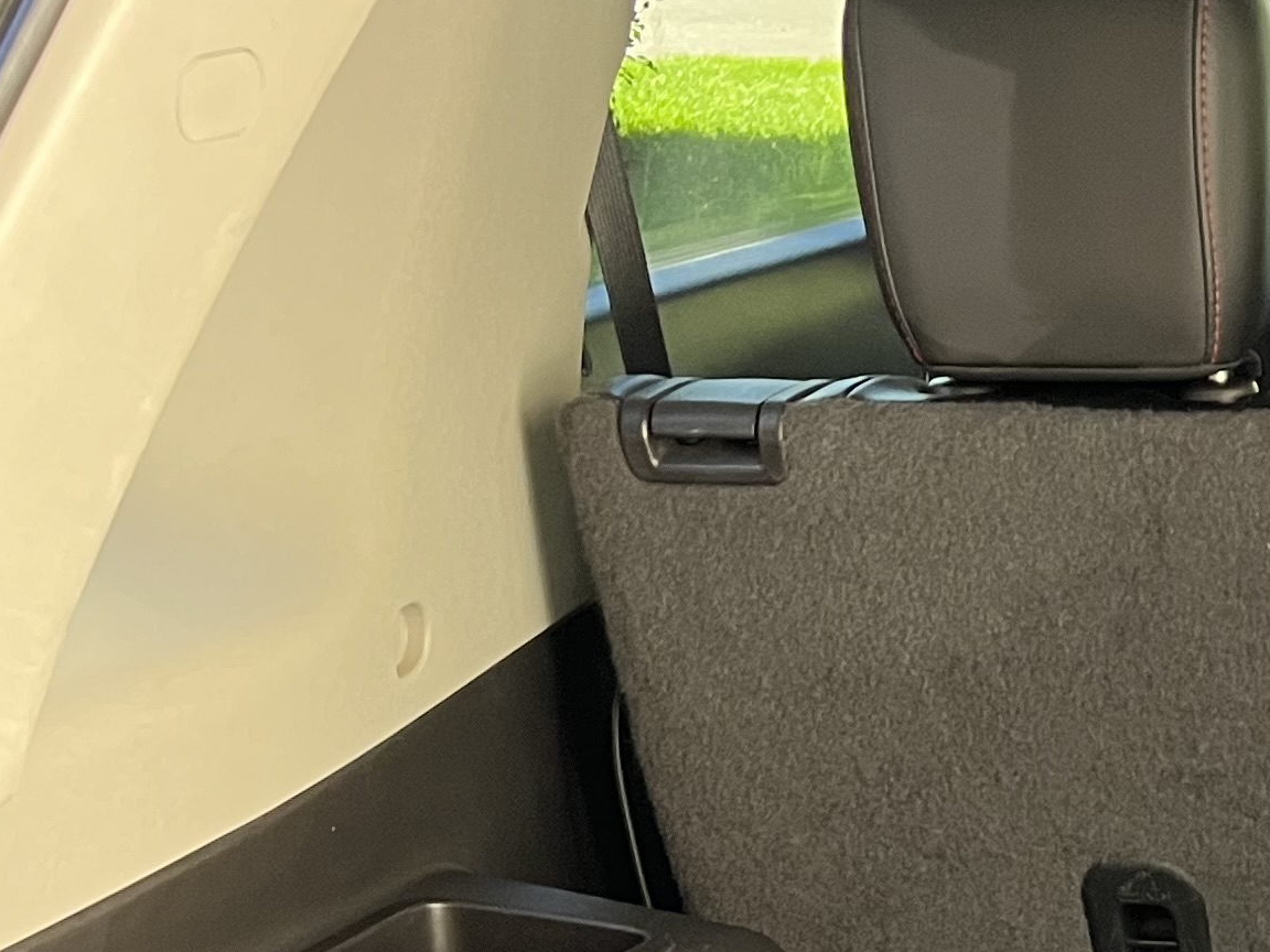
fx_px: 3339
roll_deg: -0.5
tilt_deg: -28.2
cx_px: 1669
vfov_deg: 15.1
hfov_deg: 19.7
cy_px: 1425
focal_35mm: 91
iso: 200
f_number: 1.6
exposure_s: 1/60
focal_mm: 5.1
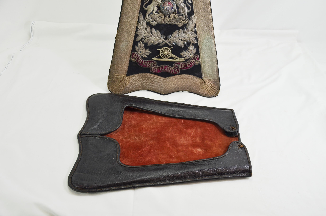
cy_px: 108
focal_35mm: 39
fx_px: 352
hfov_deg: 49.6
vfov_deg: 34.1
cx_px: 163
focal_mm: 26
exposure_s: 1/125
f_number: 5.6
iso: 280
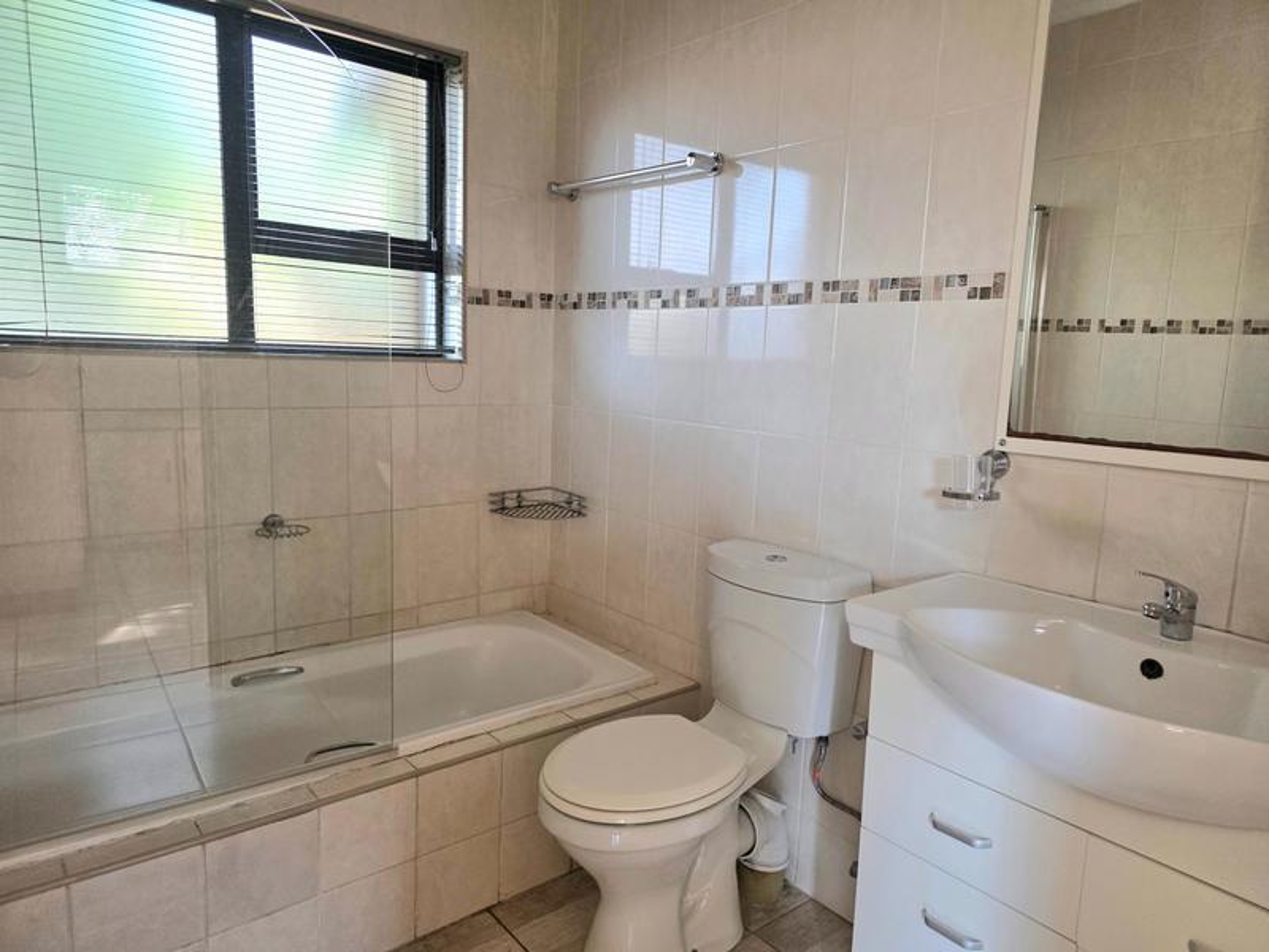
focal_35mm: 23
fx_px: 843
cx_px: 634
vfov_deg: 58.9
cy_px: 476
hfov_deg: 73.9
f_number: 1.7
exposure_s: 1/101
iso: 125
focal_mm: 6.3
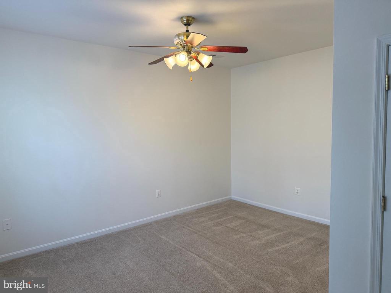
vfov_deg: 56.8
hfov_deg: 71.6
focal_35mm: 24
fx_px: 271
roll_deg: +1.4
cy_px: 146
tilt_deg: -5.0
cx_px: 196
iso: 200
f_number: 1.78
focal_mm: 6.76
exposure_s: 1/234
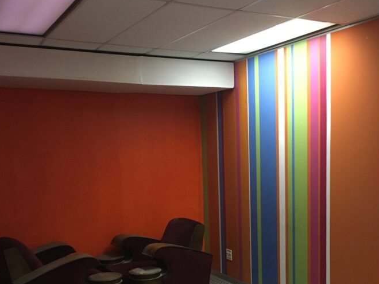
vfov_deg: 31.7
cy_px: 204
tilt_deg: -6.0
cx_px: 239
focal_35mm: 45
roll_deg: +0.9
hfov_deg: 41.7
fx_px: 493
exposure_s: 1/17
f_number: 2.2
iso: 200
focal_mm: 4.15
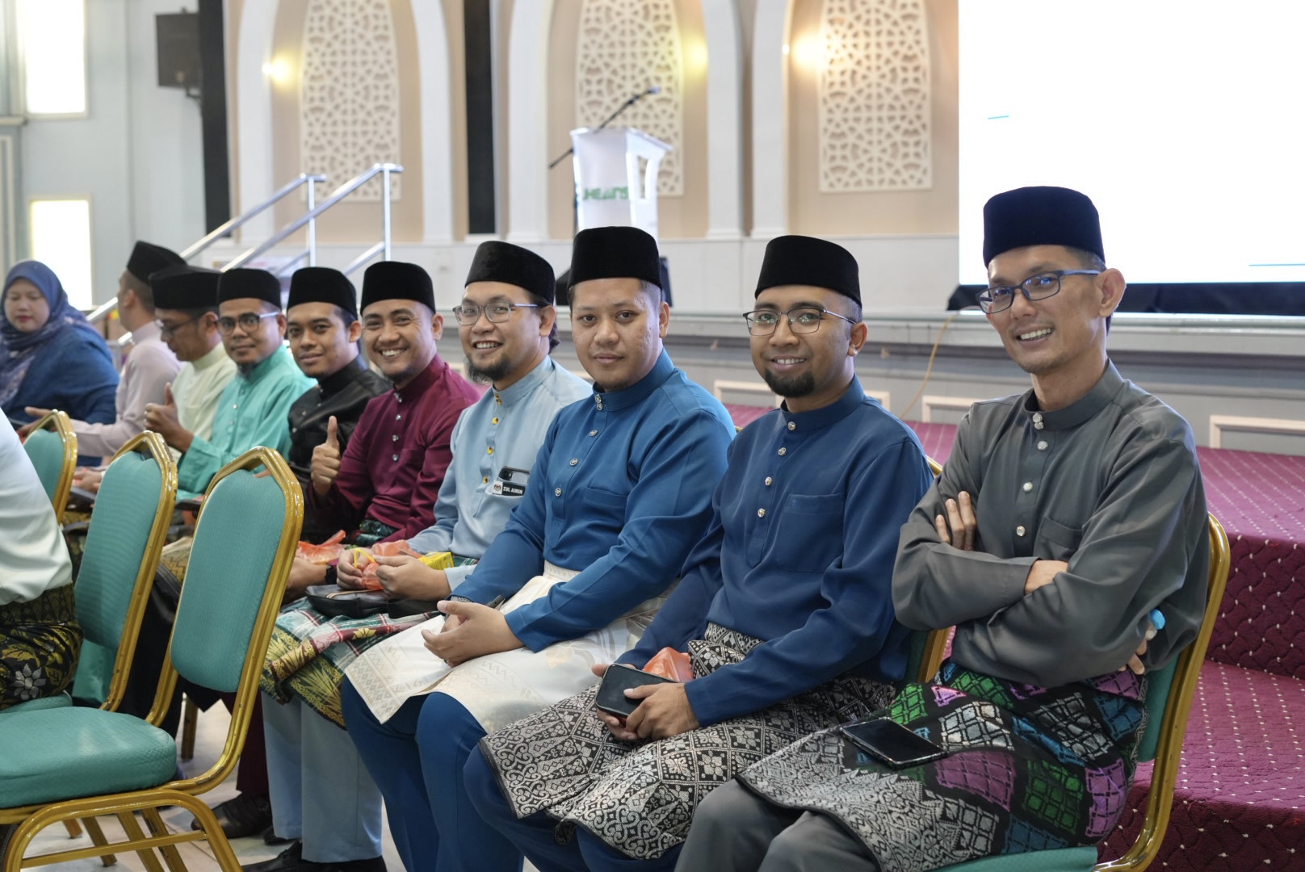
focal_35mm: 50
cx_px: 652
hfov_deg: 39.6
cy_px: 436
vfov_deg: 27.0
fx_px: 1814
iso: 2500
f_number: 4
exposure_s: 1/160
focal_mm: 50
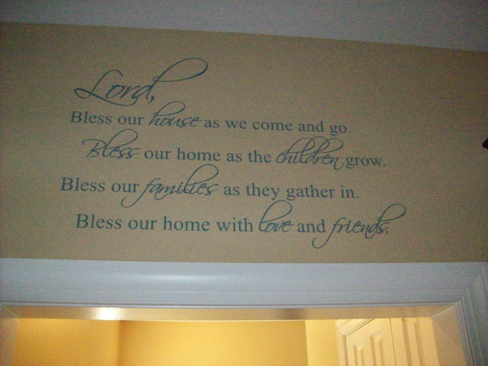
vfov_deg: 39.7
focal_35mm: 36
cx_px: 244
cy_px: 183
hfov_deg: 51.4
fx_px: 508
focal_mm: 6
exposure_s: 1/128
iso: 800
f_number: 2.7
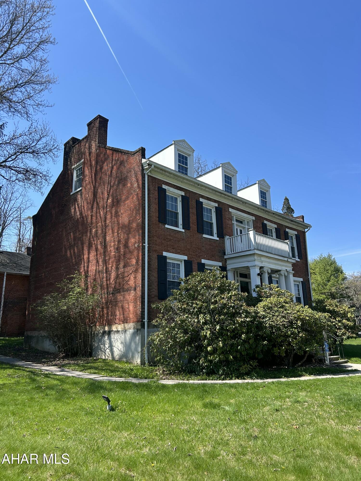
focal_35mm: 26
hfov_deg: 53.1
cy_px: 240
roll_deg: +1.4
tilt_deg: +14.3
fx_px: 362
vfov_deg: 67.3
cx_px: 180
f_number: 1.5
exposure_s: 1/2208
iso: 50
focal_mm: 5.7
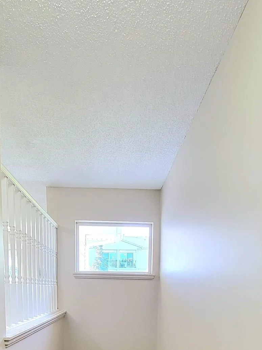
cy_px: 333
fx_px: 293
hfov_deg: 48.2
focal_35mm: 29
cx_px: 119
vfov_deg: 51.9
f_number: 2.2
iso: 250
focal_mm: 2.2
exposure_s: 1/60.2
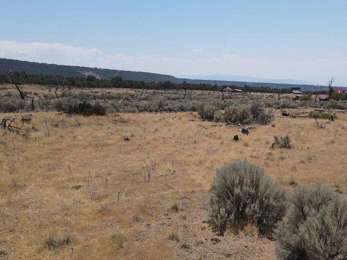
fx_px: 341
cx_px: 215
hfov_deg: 53.4
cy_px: 131
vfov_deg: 41.8
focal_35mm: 34
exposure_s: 1/1000
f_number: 2.8
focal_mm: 4.5
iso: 100
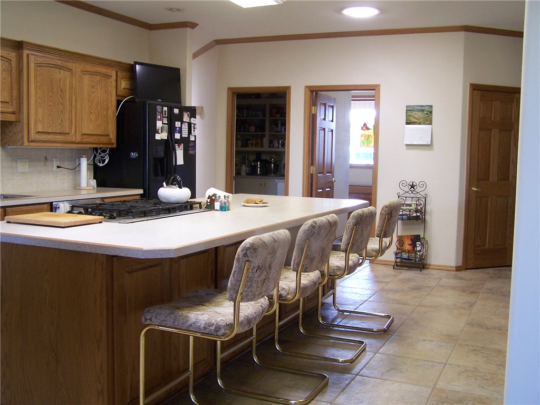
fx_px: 593
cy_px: 202
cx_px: 270
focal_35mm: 38
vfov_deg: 37.7
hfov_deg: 49.0
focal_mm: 6.3
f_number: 2.8
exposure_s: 1/25
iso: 140
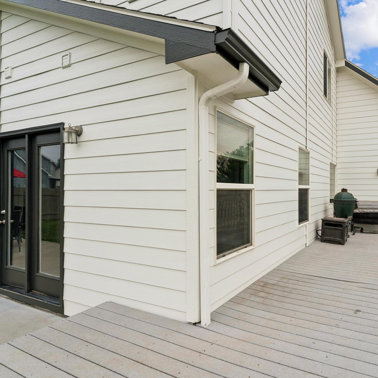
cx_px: 250
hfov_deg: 66.1
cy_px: 188
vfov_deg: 67.8
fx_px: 281
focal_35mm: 23
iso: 400
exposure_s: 1/320
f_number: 13
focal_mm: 17.6
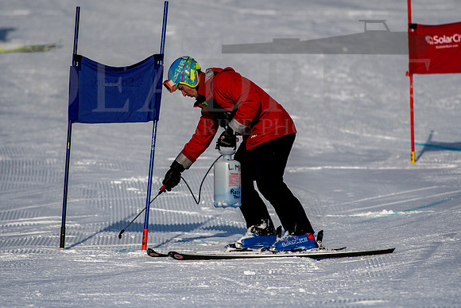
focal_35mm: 450
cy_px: 154
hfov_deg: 4.6
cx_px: 230
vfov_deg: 3.1
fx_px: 5764
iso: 80
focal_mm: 300
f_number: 3.2
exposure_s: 1/5000
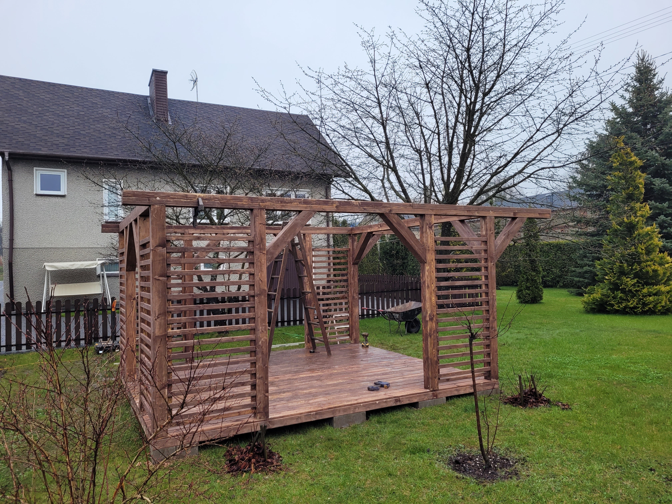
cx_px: 336
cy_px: 252
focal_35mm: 26
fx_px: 505
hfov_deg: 67.3
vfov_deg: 53.1
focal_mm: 5.4
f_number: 1.8
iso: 40
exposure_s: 1/223
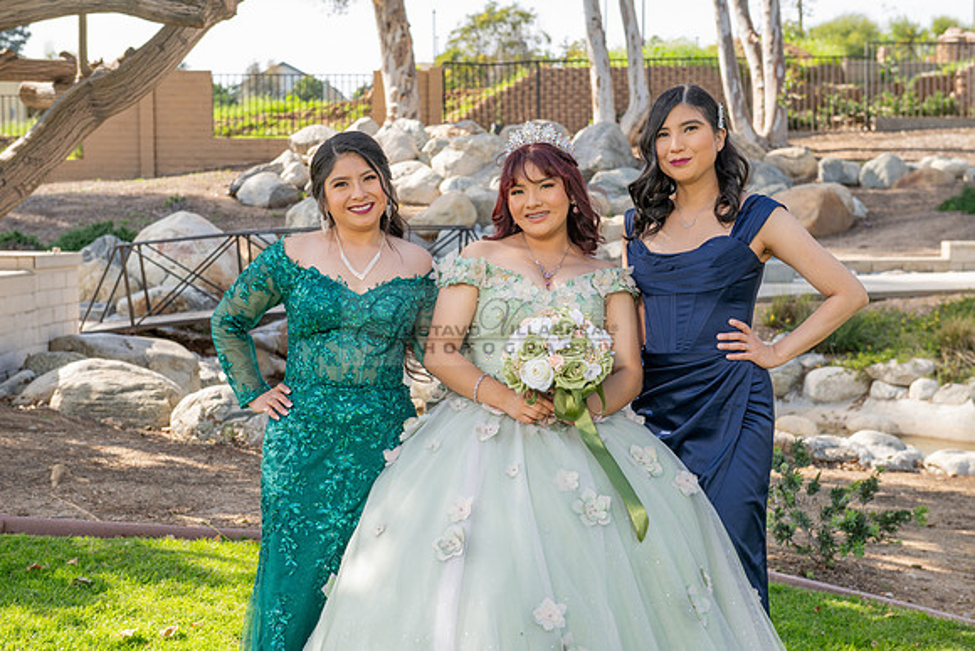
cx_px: 488
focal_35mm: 58
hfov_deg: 34.5
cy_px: 326
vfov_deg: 23.4
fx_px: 1571
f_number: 5.6
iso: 200
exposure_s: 1/250
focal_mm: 58
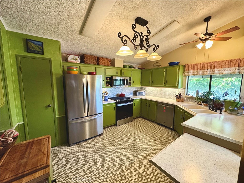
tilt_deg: -7.3
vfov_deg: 85.7
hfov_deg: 102.1
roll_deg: -0.4
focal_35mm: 14
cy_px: 92
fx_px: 99
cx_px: 122
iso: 500
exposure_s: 1/60
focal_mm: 2.22
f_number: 2.2
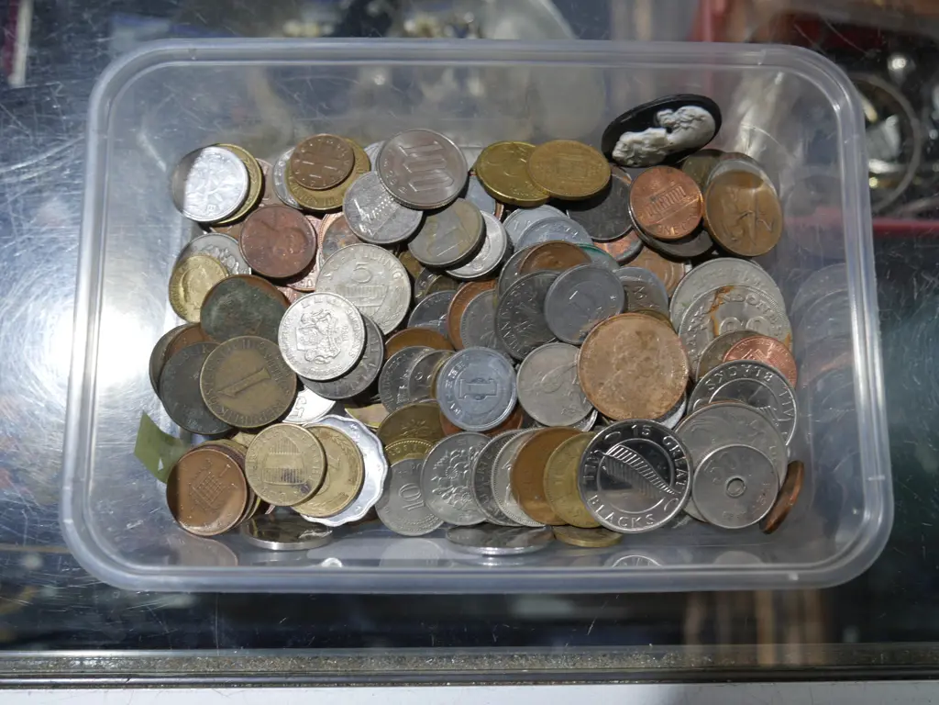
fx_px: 1085
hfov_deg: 46.8
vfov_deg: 36.0
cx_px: 470
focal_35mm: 40
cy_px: 352
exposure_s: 1/60
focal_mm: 20
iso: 200
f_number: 4.4
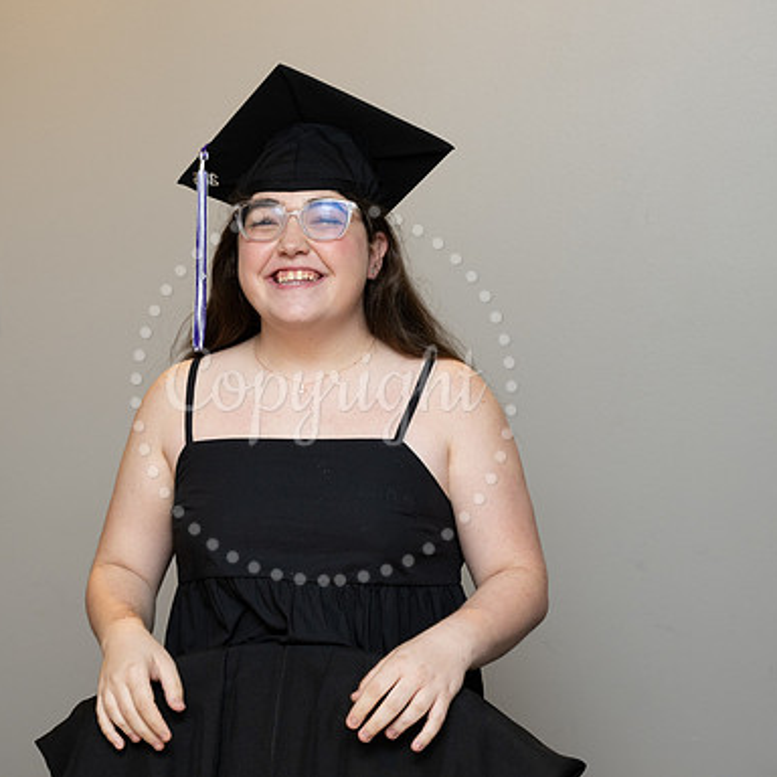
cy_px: 390
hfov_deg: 22.7
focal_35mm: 76
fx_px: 1930
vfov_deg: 22.8
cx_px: 324
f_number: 5.6
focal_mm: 56
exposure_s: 1/80
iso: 640
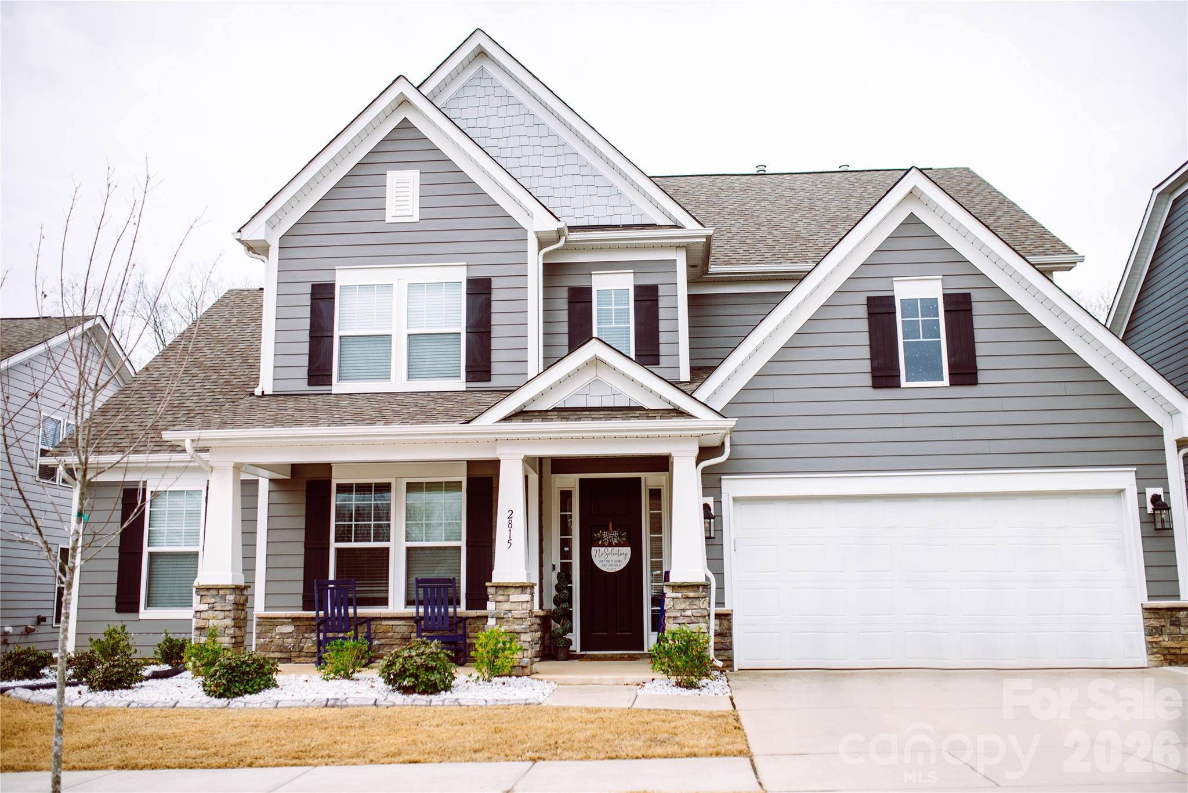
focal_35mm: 35
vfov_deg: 37.9
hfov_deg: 54.4
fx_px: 1155
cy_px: 396
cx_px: 594
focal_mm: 35
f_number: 2
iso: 250
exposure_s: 1/4000
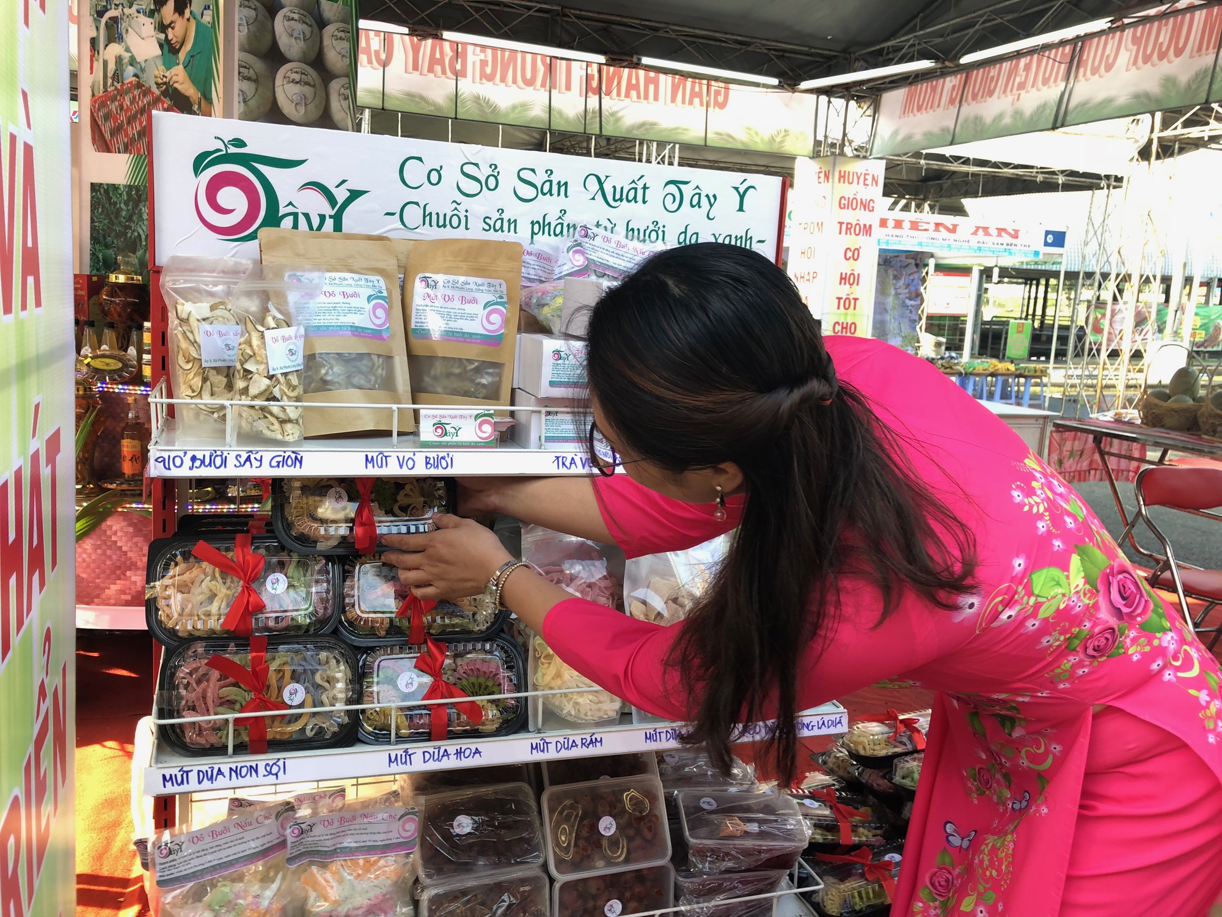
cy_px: 458
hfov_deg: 63.4
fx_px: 988
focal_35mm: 28
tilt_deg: -8.1
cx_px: 611
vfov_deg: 49.7
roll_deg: -2.6
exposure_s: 1/100
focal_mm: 4
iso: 40
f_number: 1.8
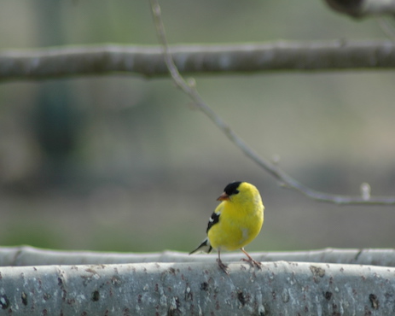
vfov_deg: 2.2
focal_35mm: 693
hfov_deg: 2.8
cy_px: 201
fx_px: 8098
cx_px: 269
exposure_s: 1/200
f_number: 5.6
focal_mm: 300
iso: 200
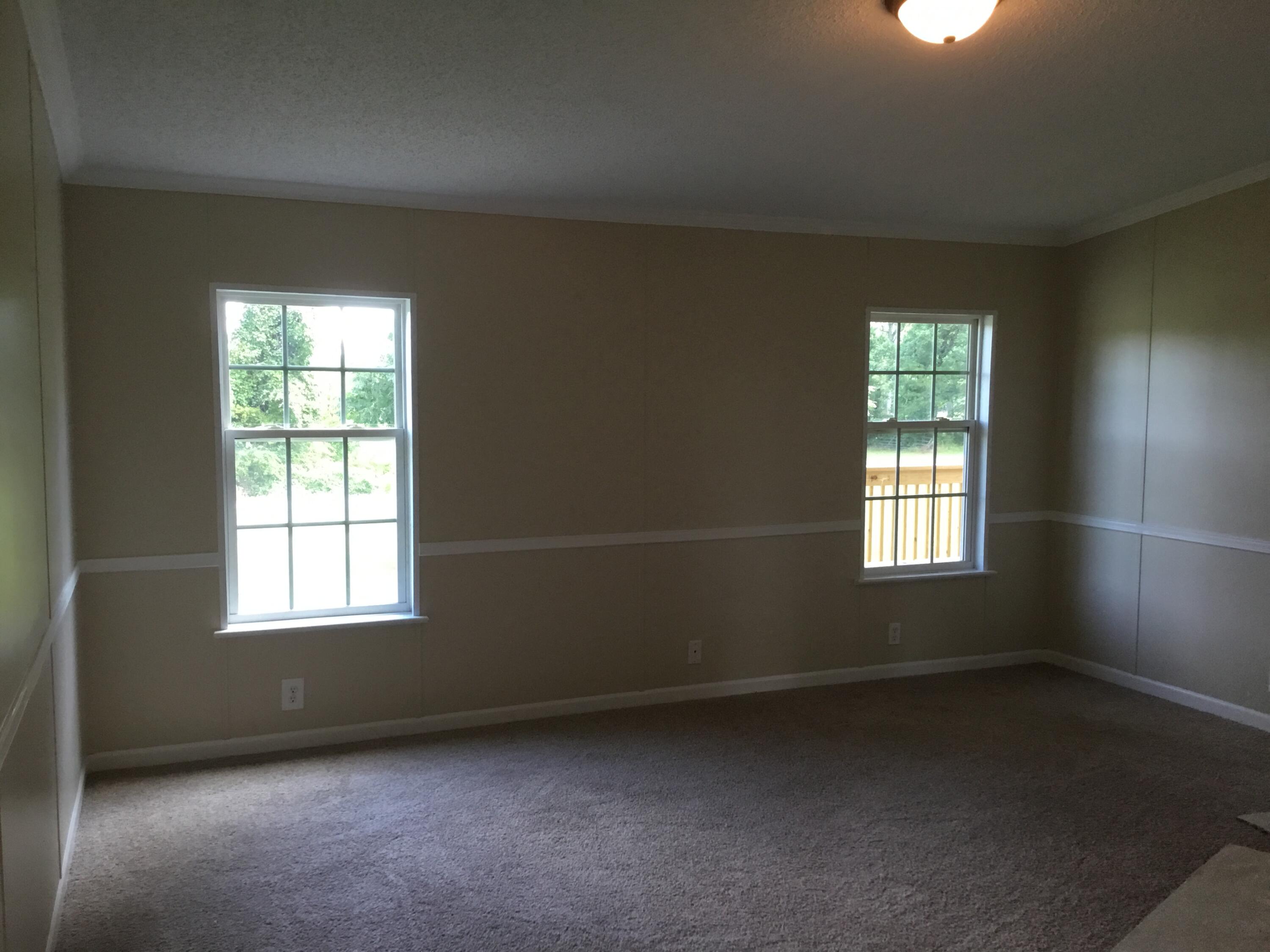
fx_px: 1137
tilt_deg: -5.9
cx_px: 635
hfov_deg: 58.4
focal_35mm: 31
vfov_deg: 45.4
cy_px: 476
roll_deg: +1.0
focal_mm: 3.3
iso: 50
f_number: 2.4
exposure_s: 1/30
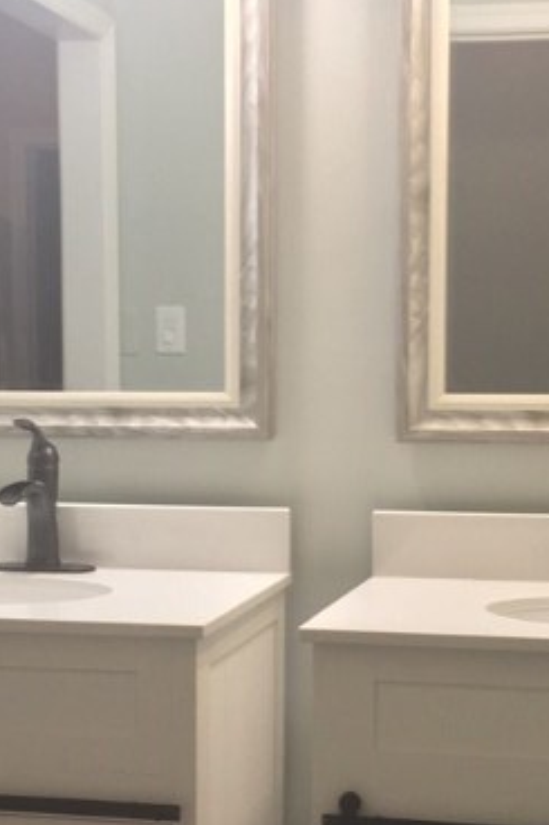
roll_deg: -0.3
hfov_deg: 21.5
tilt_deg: -0.9
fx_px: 1442
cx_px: 314
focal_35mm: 63
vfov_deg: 31.9
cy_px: 451
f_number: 2.2
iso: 64
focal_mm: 4.15
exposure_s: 1/30
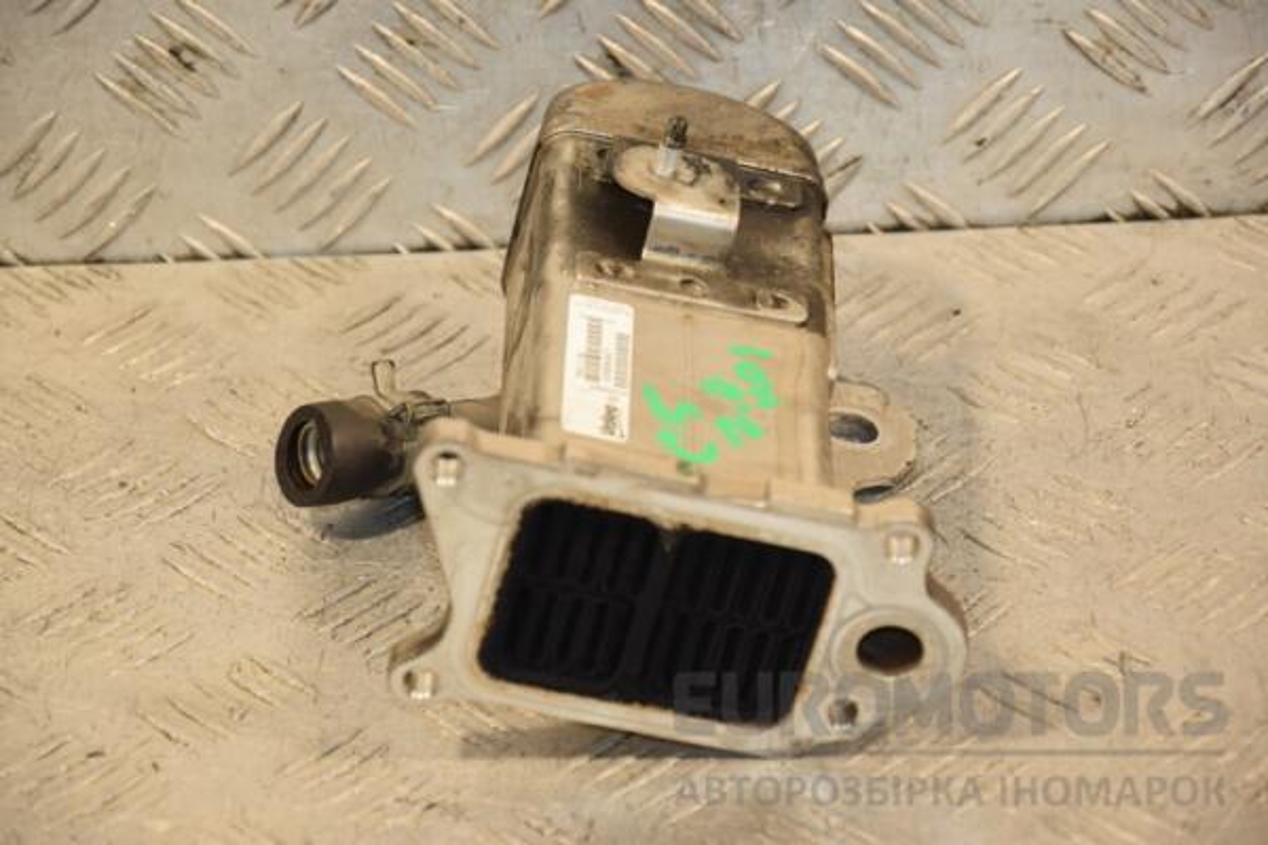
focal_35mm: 147
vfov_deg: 9.3
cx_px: 634
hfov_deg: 14.0
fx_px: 5177
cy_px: 422
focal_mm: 98
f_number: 5.6
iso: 800
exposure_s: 1/125
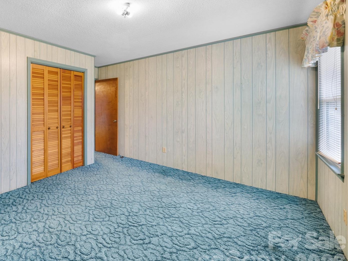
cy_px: 110
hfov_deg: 84.6
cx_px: 92
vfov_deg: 74.2
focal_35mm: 17
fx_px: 171
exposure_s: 2.5
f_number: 9
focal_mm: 12
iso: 250
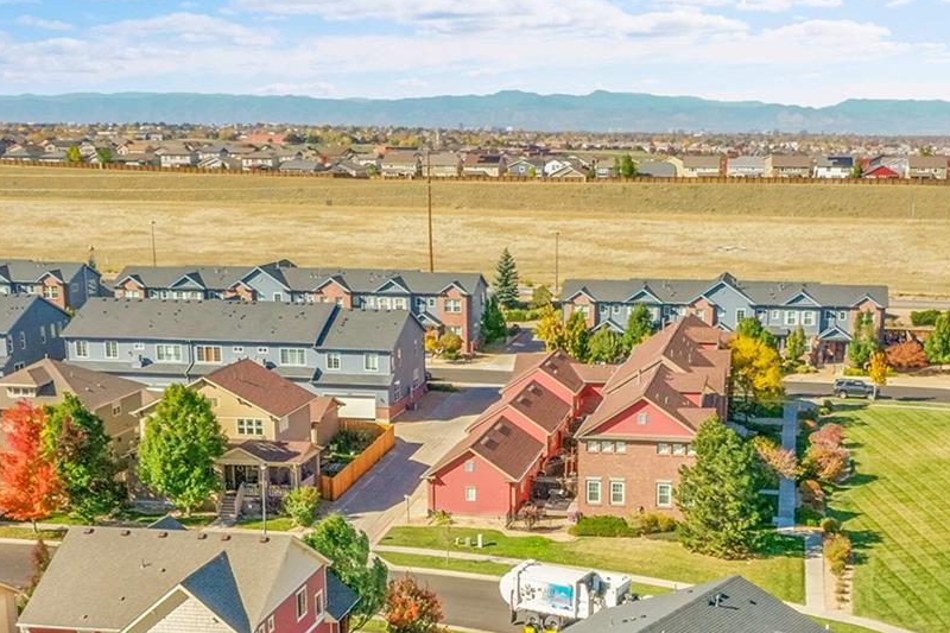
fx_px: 1477
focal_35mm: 56
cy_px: 564
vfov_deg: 23.6
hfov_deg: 35.6
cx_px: 556
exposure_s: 1/1250
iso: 800
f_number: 7.1
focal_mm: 10.26
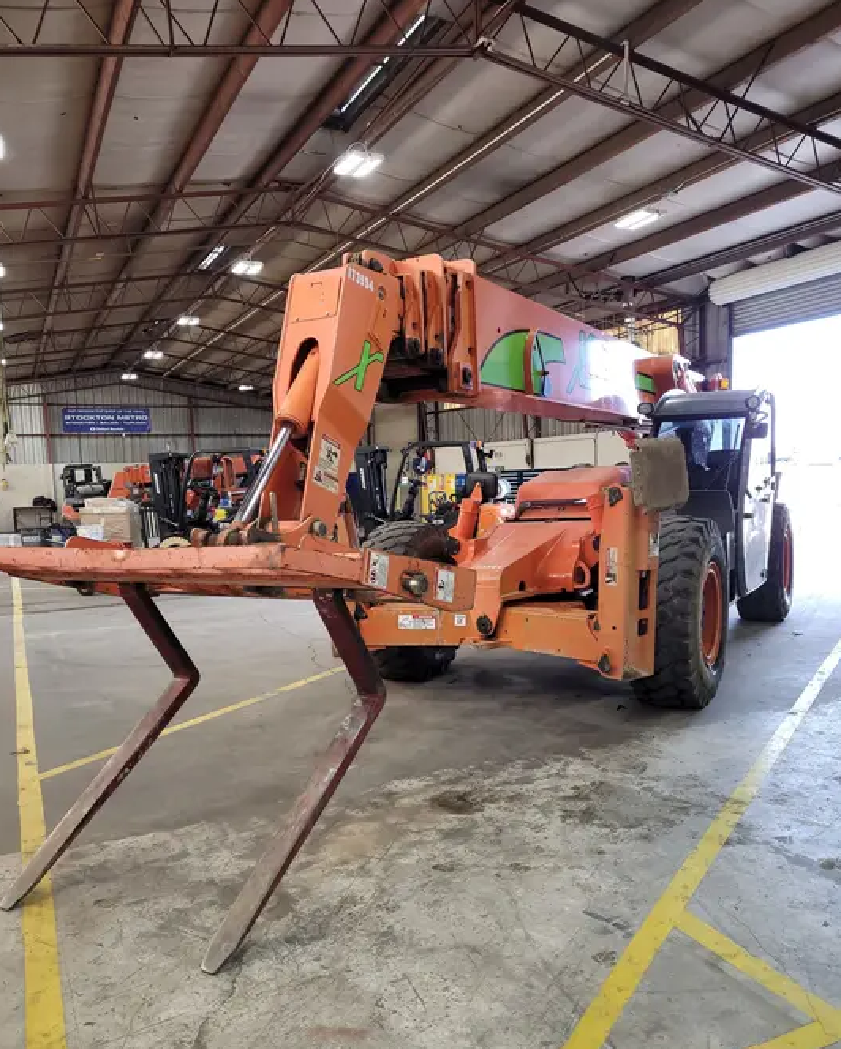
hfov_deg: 51.6
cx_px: 425
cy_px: 552
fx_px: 870
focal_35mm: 28
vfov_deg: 62.1
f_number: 1.8
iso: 64
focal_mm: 5.4
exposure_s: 1/60
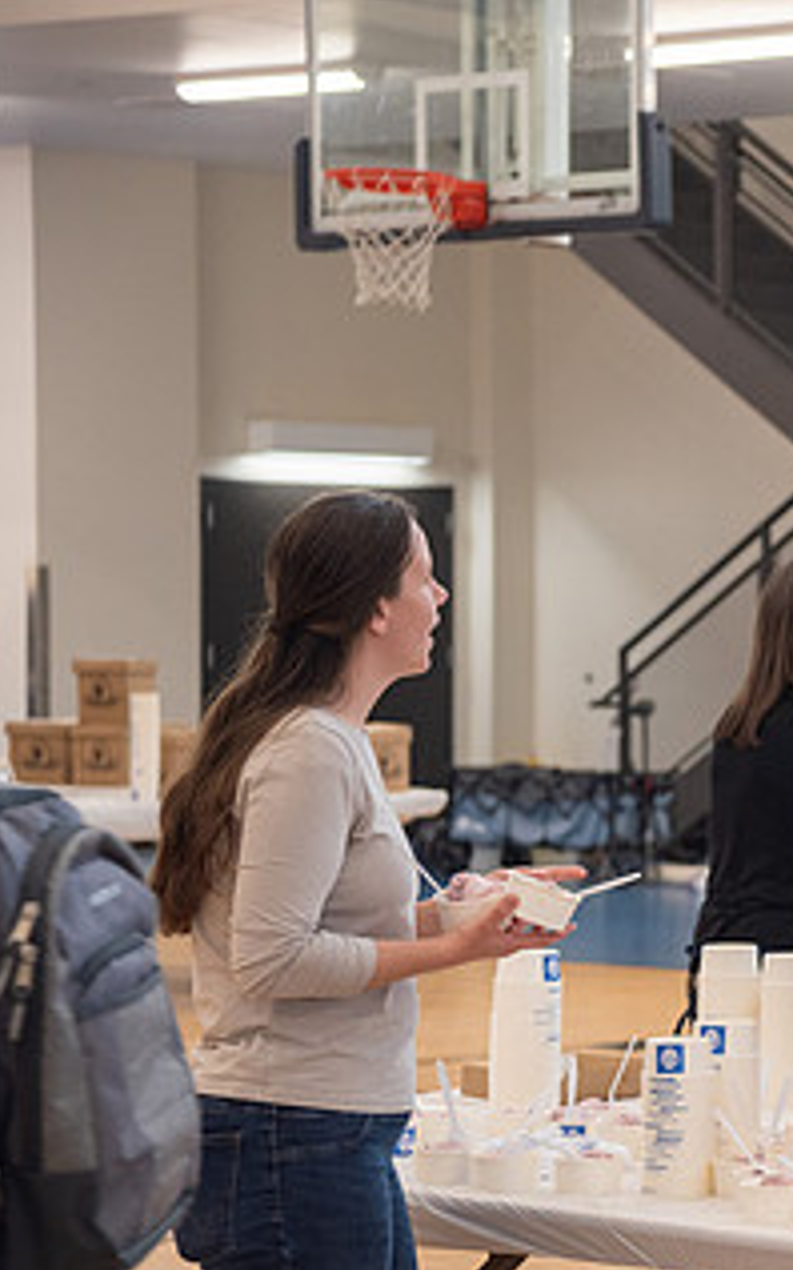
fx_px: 4601
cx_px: 1081
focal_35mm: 133
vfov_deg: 15.7
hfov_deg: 9.6
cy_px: 711
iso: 1000
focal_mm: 70
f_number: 4
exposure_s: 1/200
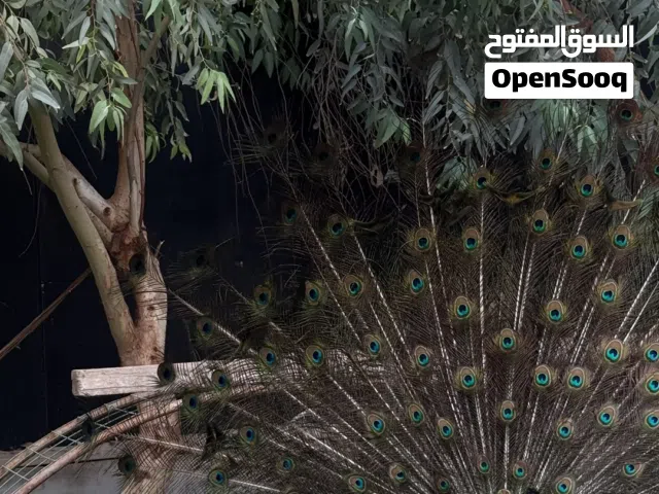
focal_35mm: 48
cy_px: 247
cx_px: 330
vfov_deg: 30.3
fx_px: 914
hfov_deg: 39.7
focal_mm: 6.76
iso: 64
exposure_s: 1/404
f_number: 1.78
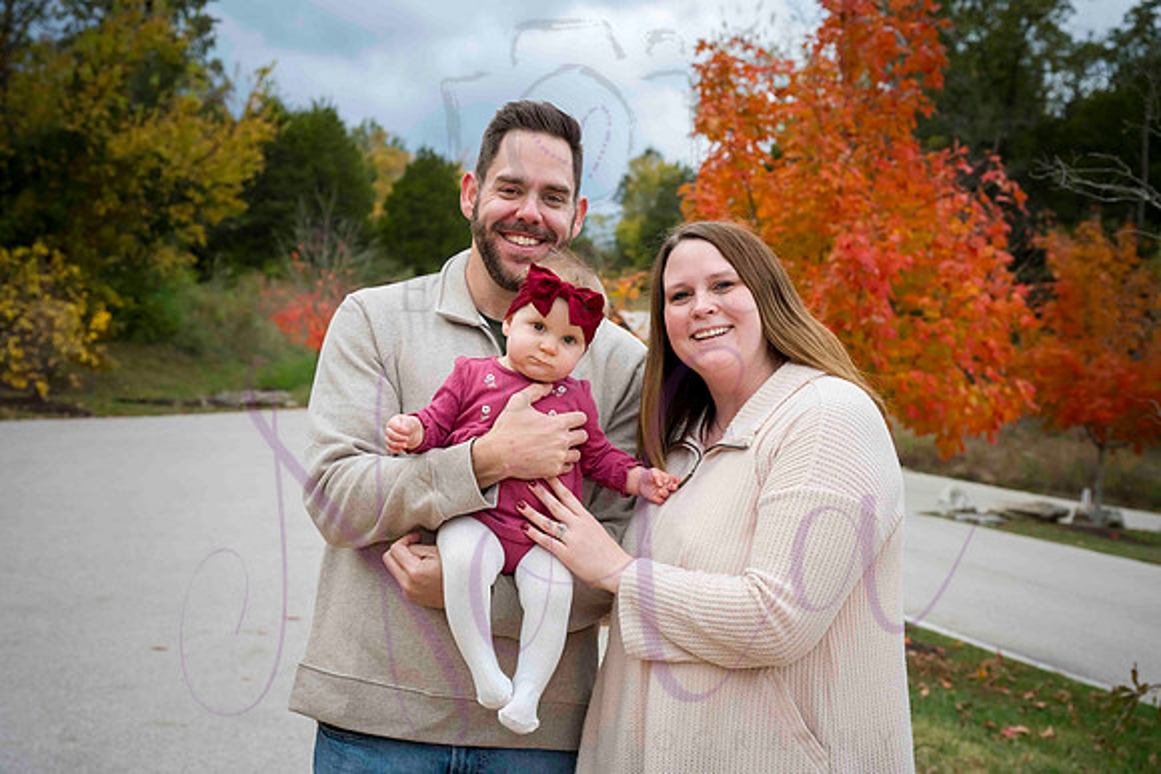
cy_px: 387
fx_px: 1839
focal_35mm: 57
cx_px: 580
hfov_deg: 35.0
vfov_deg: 23.8
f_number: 6.3
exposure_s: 1/640
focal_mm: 57
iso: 400
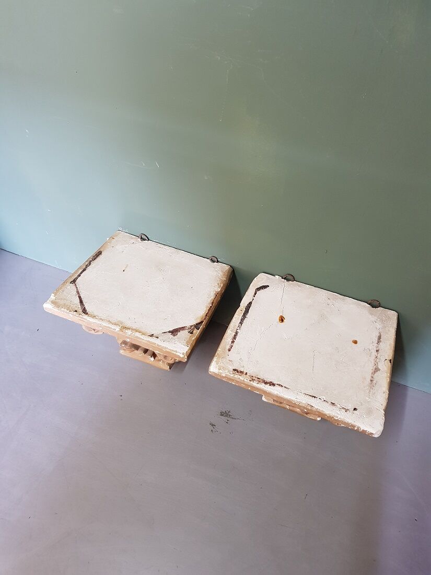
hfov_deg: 53.1
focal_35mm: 26
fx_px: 432
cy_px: 288
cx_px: 216
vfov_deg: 67.3
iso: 200
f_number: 1.7
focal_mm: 4.2
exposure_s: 1/20
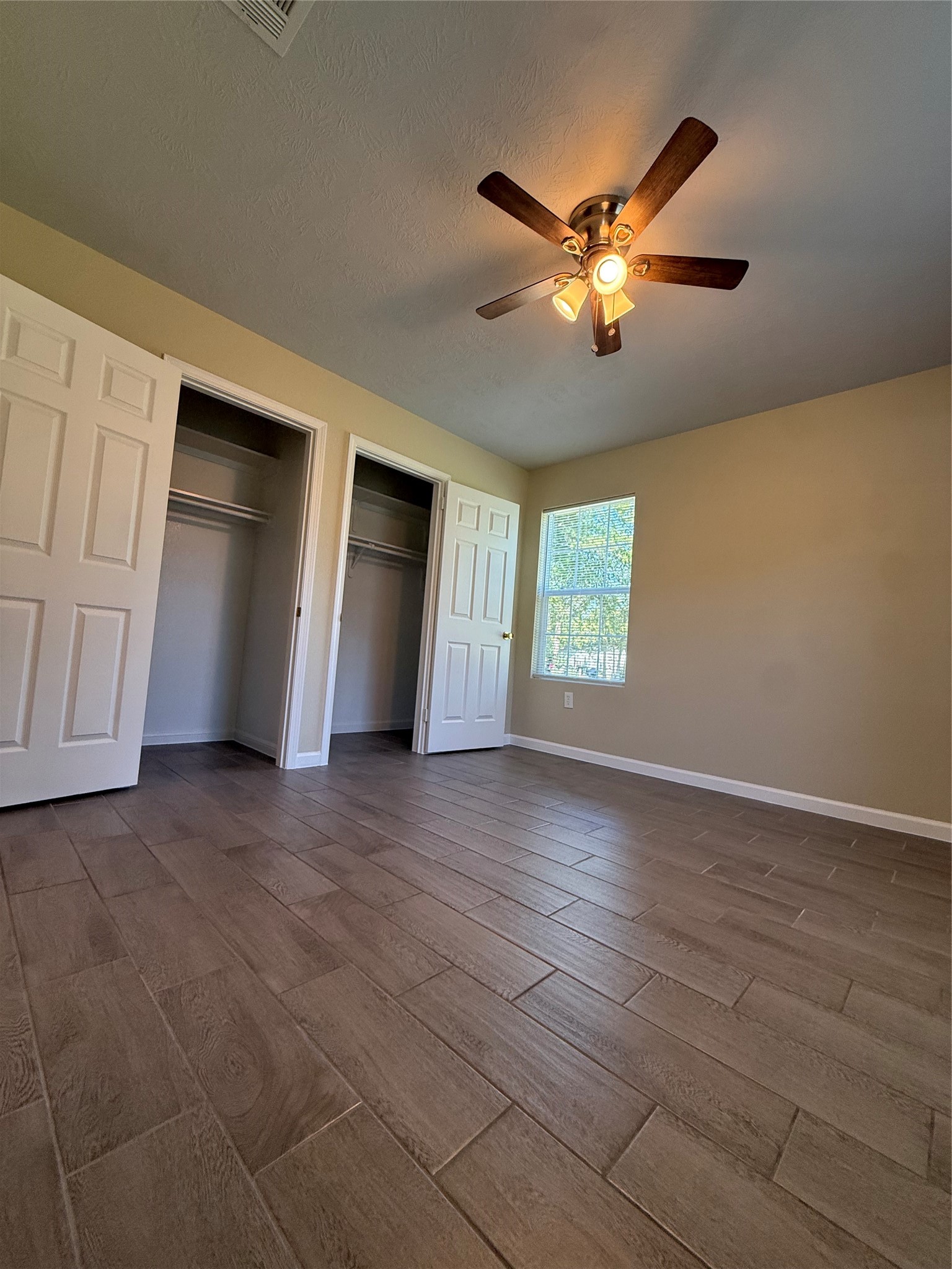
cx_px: 476
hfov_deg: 85.7
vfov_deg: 102.1
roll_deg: -4.6
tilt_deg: +3.5
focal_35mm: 14
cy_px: 634
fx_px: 513
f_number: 2.2
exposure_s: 1/120
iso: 200
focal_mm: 2.22
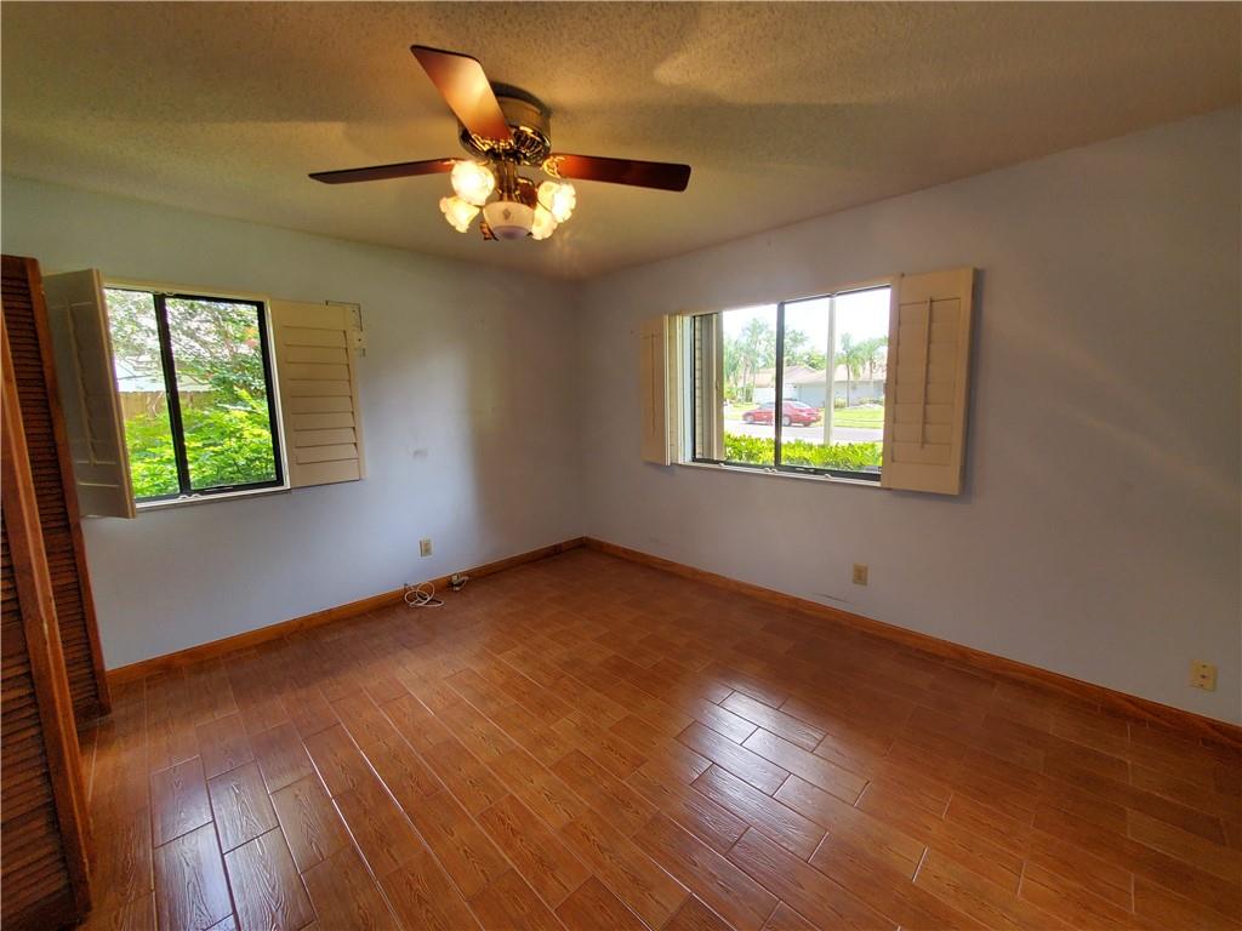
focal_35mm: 13
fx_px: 466
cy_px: 466
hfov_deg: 106.2
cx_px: 621
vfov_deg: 89.9
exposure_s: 1/59
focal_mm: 1.8
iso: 160
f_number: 2.2
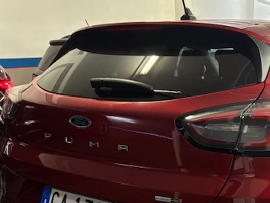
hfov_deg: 40.0
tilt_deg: -16.9
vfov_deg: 30.4
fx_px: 367
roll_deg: +1.5
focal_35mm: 47
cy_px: 151
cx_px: 175
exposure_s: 1/25
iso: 640
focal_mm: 5.96
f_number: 1.6
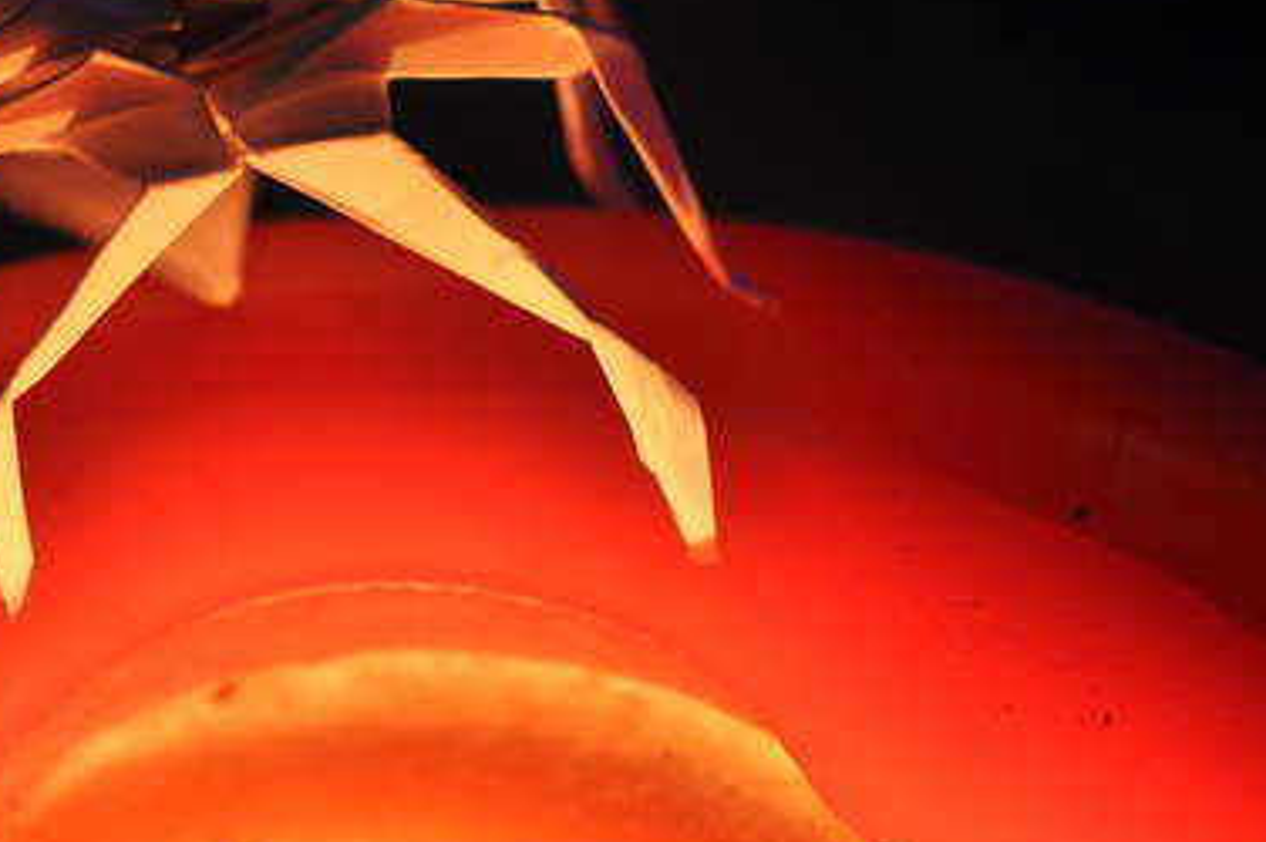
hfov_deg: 7.7
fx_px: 9411
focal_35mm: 268
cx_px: 327
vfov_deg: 5.1
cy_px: 153
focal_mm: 105
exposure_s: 1/15
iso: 640
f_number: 3.2
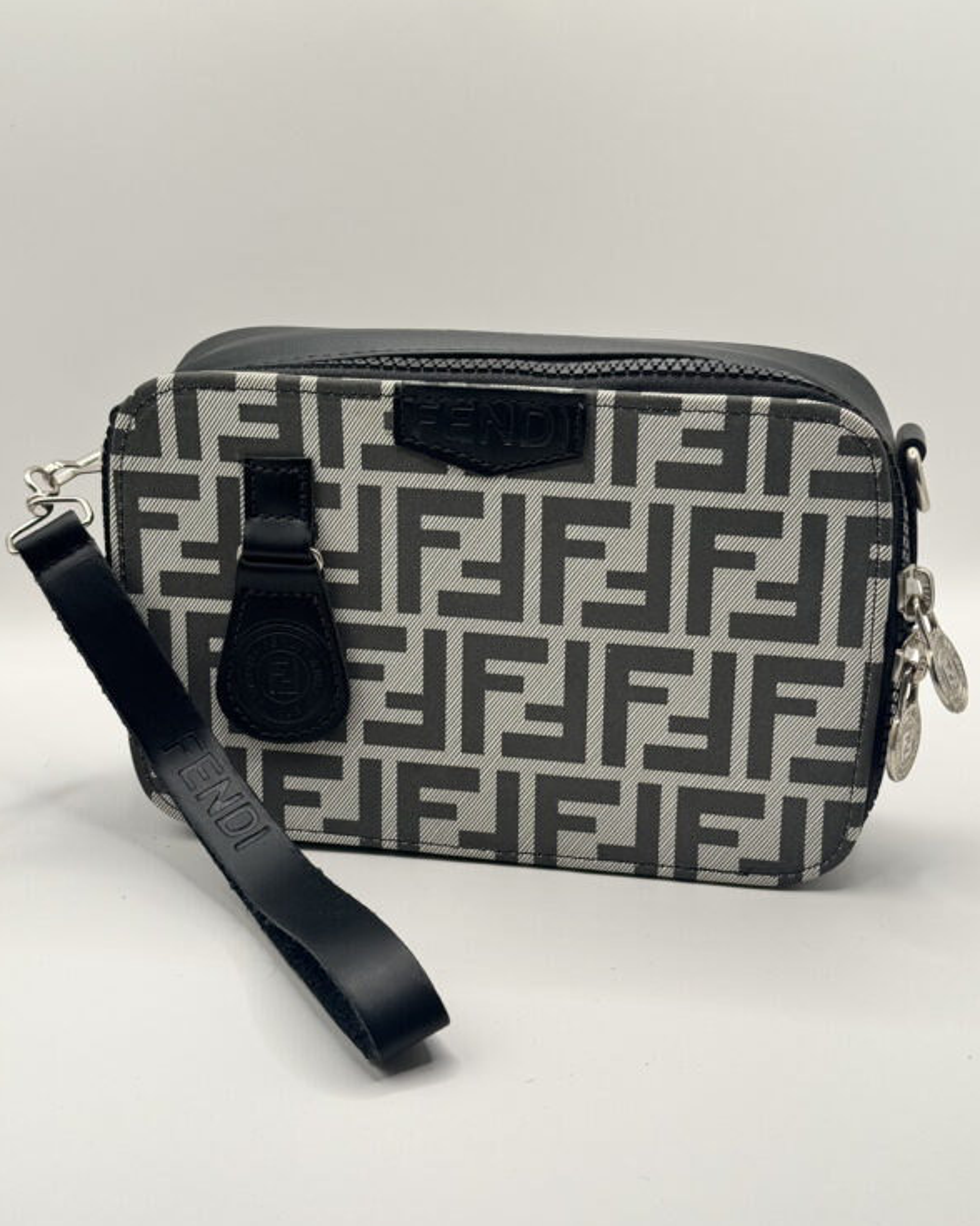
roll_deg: +1.2
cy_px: 634
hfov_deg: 29.7
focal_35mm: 51
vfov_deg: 36.7
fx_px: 1849
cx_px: 497
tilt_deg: -21.6
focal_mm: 6.76
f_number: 1.78
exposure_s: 1/227
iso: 80
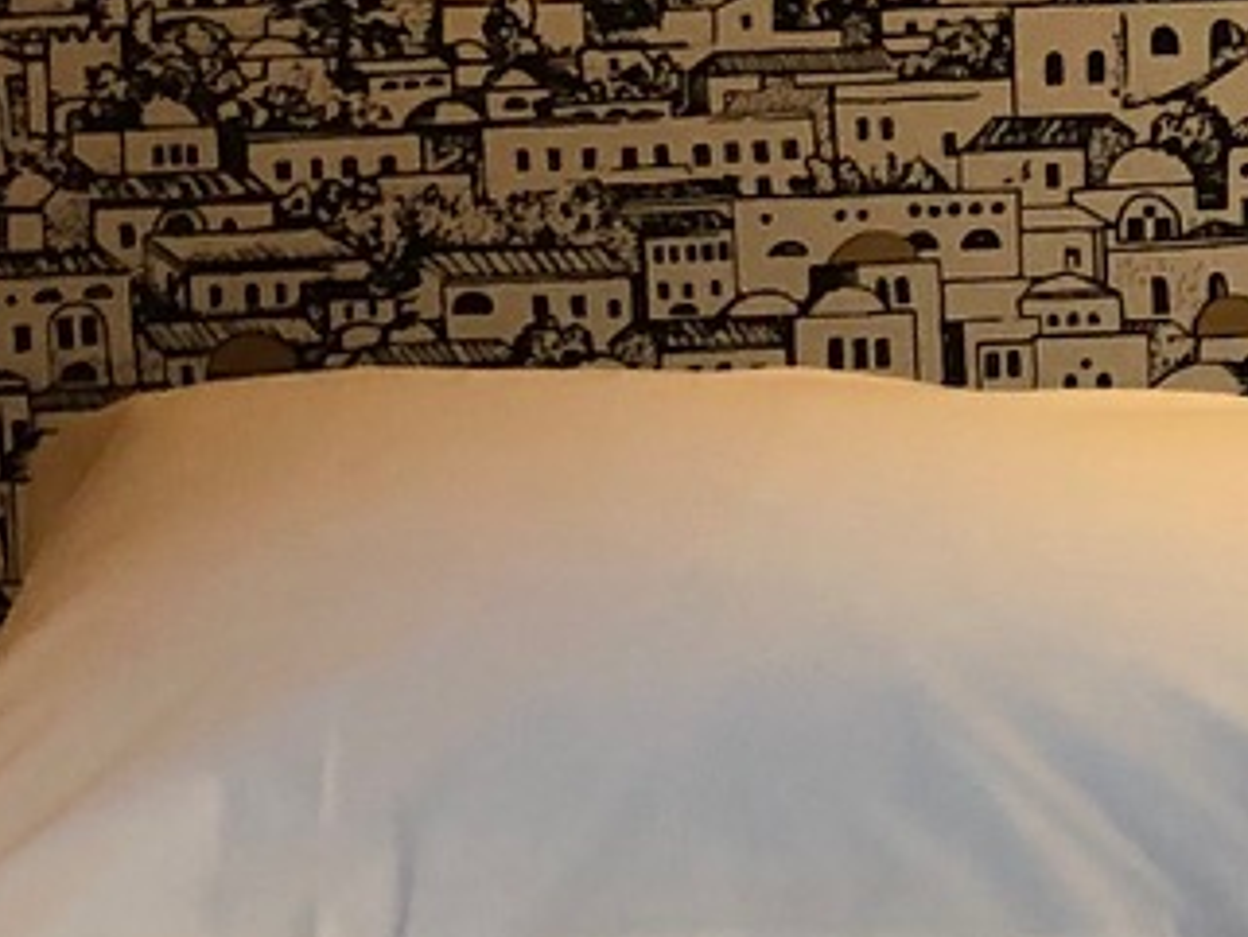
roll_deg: +1.2
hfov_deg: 10.5
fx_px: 6348
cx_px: 2309
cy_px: -327
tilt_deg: -4.5
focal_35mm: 176
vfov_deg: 8.3
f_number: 1.8
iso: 40
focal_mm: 3.99
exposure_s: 1/17
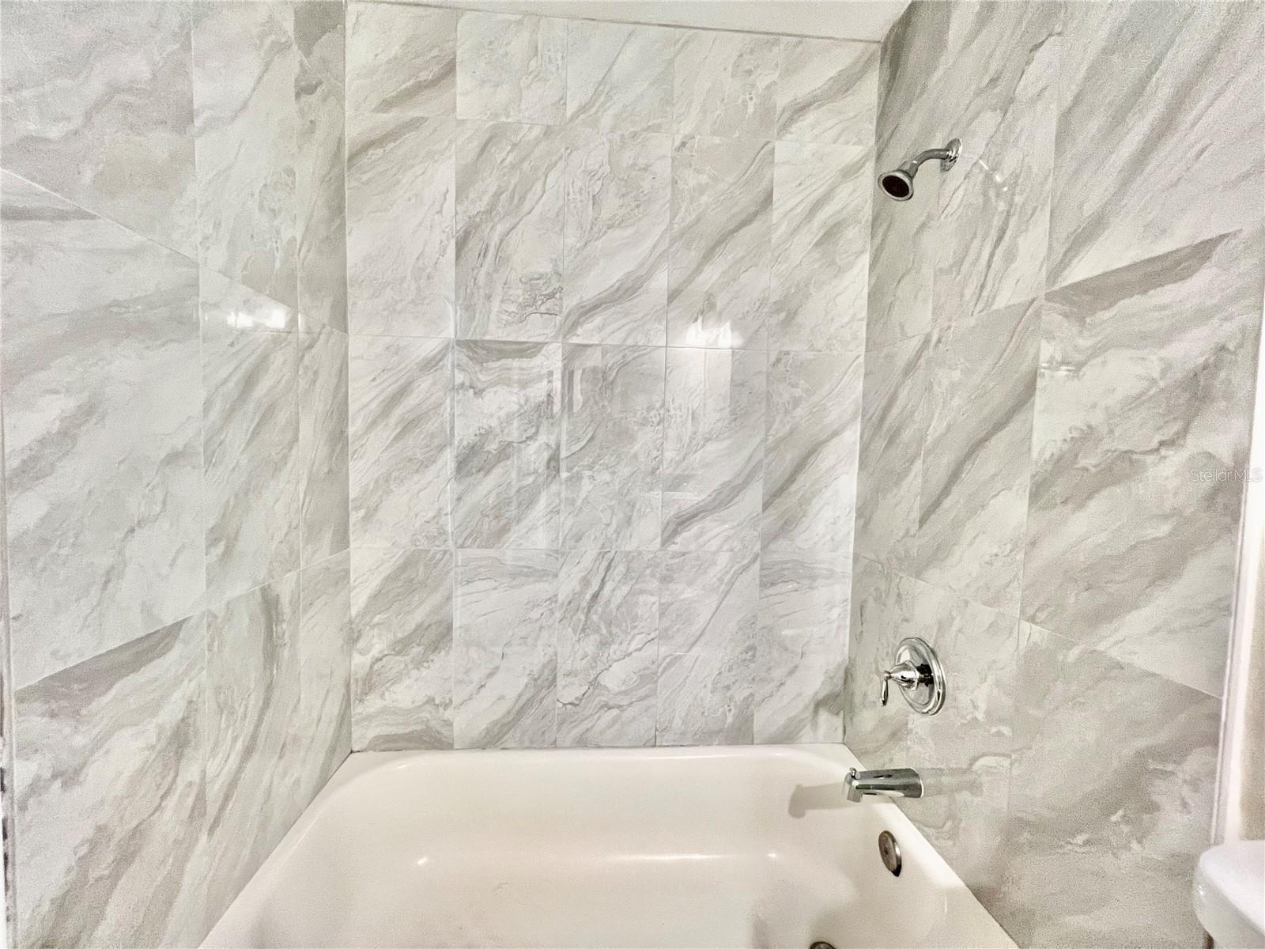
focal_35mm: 13
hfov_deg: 106.2
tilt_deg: -3.9
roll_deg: -2.3
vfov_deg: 89.9
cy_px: 474
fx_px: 475
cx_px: 632
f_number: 1.8
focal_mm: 1.57
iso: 320
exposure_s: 1/60
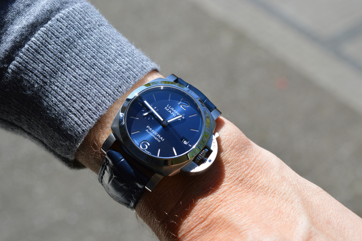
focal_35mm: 60
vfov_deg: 22.6
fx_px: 603
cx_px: 181
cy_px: 120
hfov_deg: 33.4
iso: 100
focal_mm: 40
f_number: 8
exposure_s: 1/250
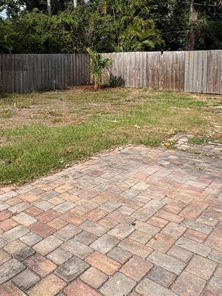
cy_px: 93
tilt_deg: -4.9
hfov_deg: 40.5
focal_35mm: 34
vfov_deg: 52.7
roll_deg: +0.7
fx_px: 290
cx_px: 53
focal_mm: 2.22
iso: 40
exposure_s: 1/1709
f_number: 2.2
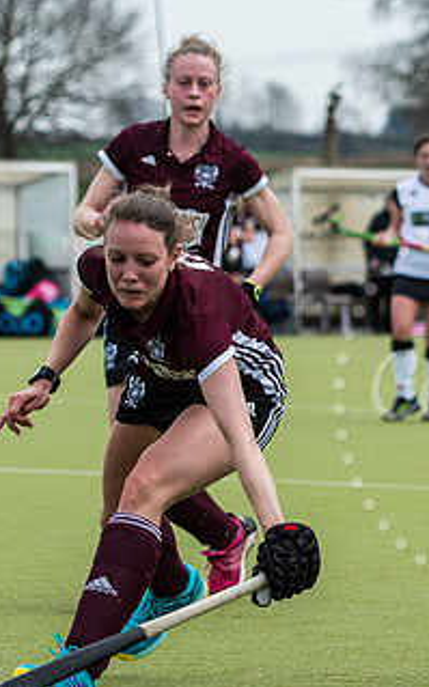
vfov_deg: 4.3
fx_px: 9179
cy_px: 410
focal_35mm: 490
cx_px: 748
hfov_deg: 2.7
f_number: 3.2
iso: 160
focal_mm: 130
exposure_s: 1/1250
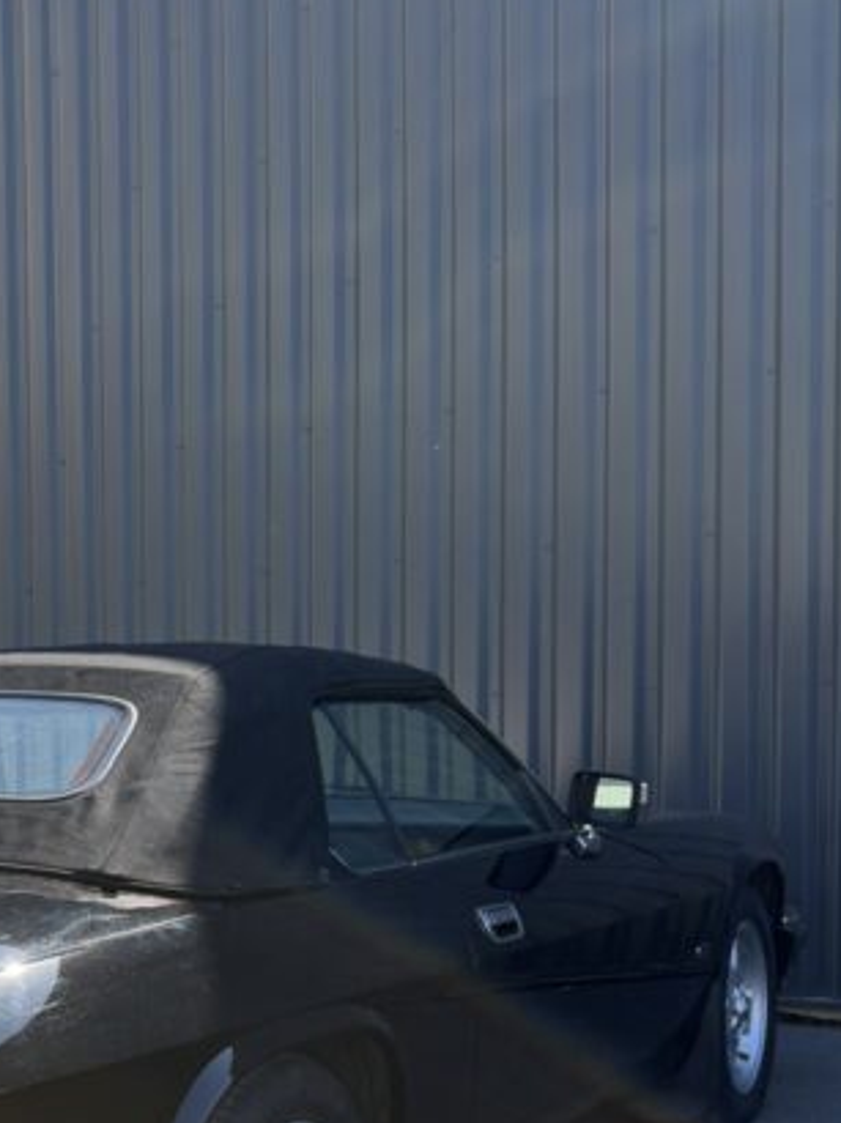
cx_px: -88
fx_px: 1946
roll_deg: +1.4
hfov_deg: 22.9
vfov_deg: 31.4
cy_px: 887
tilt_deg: -4.6
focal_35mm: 60
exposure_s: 1/2232
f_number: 1.78
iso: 100
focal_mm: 6.76
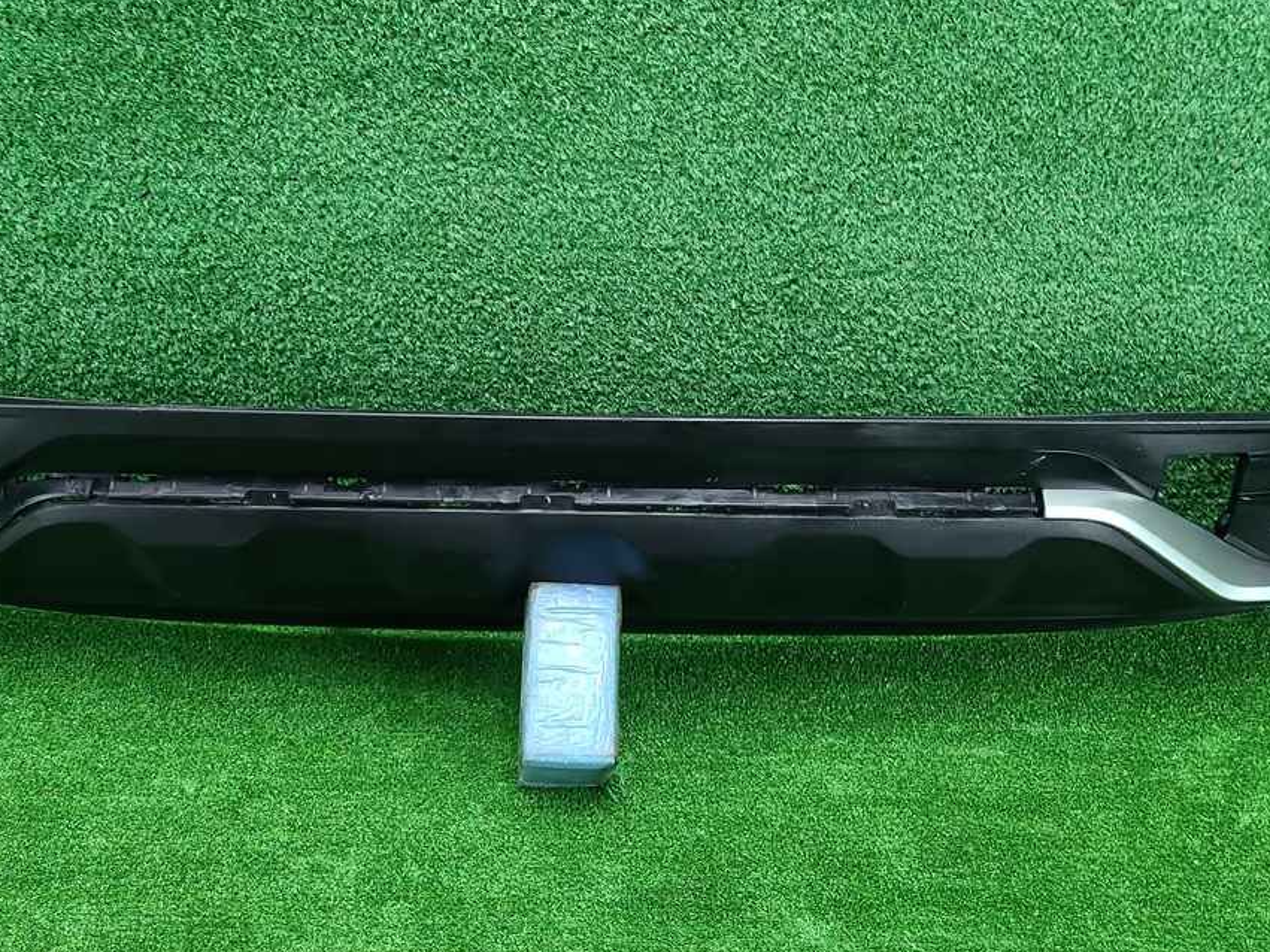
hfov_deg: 42.9
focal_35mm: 44
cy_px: 488
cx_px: 586
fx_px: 1614
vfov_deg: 32.9
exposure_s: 1/50
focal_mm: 5.4
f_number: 1.8
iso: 256
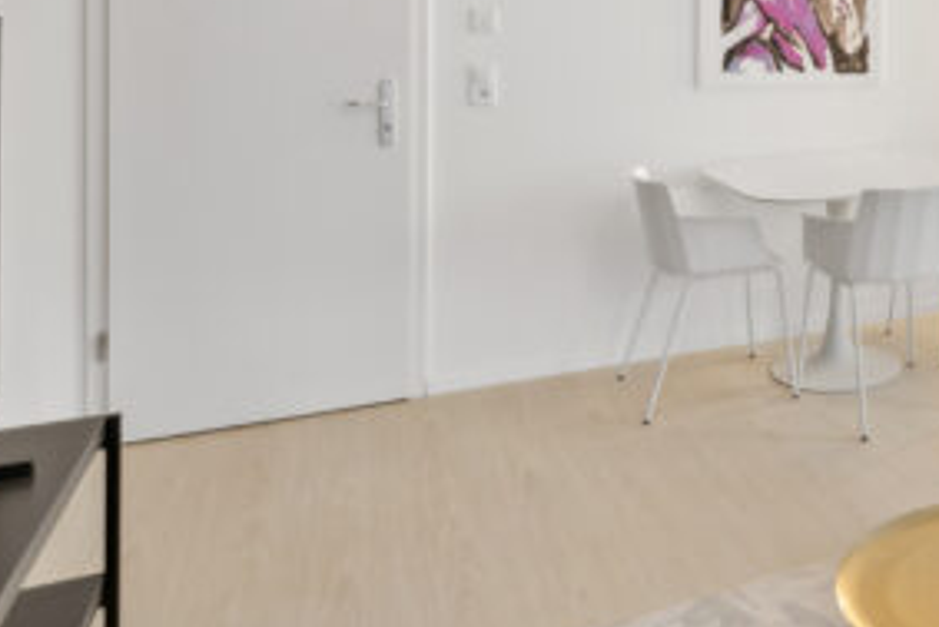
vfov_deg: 33.1
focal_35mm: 38
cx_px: 959
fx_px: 992
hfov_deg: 42.9
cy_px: 53
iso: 100
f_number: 11
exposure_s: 1/4
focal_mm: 14
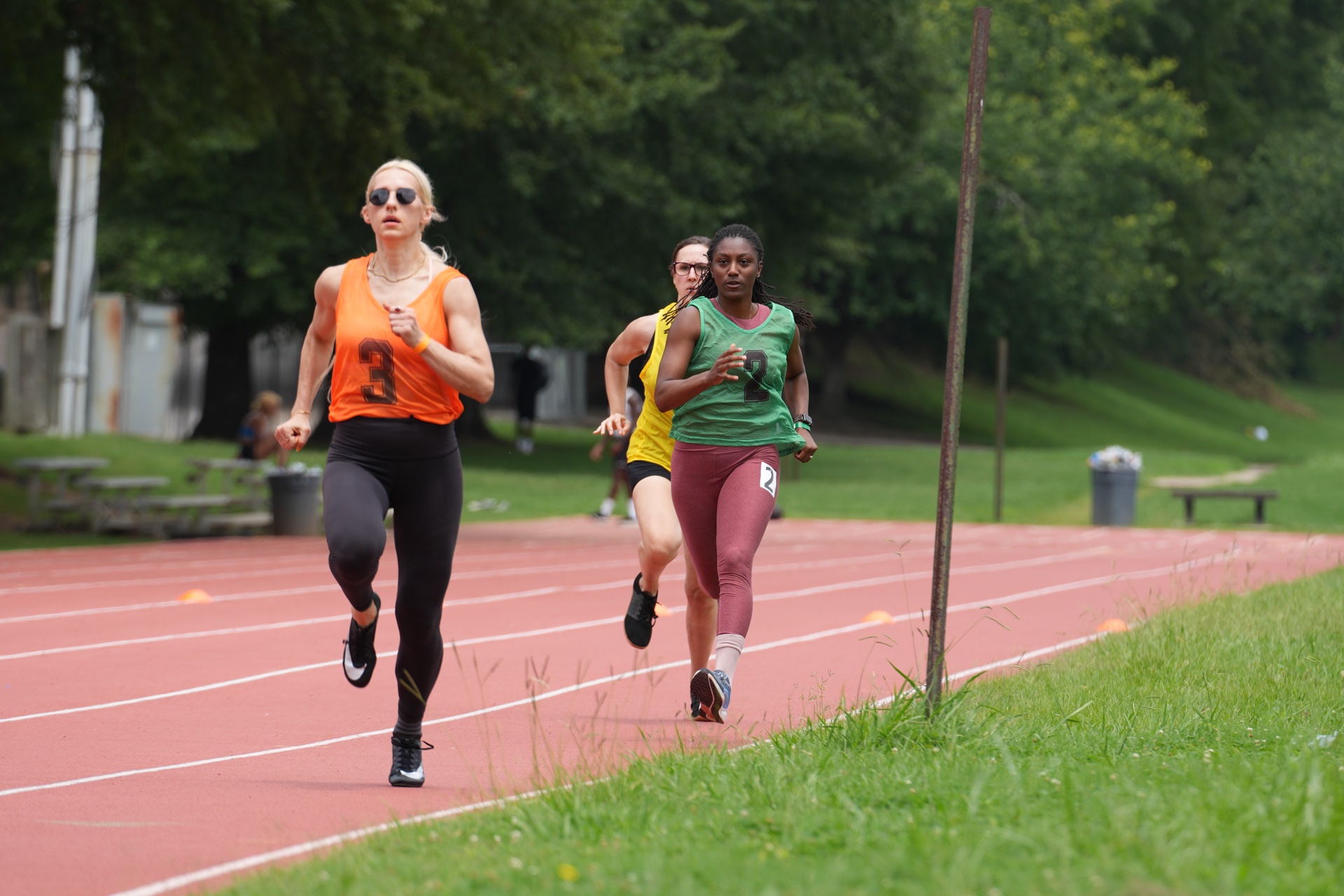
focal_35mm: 270
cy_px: 448
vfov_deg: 5.1
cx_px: 672
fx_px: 10079
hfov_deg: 7.6
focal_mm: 180
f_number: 4
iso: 125
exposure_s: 1/1000
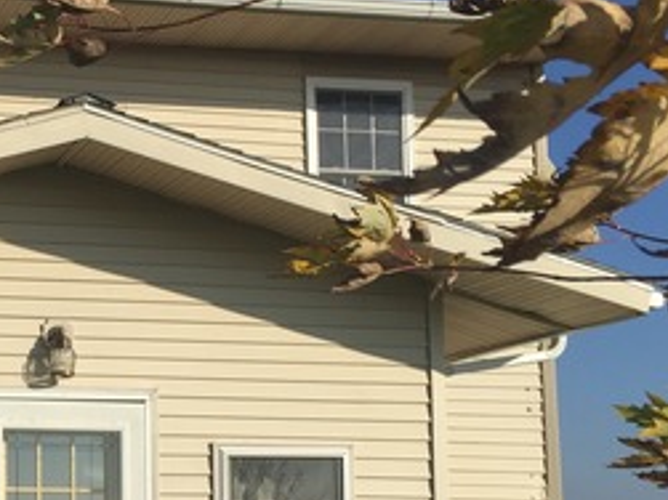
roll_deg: -0.8
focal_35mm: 74
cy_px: 410
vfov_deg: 19.6
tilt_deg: +6.2
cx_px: -53
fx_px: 1427
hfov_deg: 24.7
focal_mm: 4.15
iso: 32
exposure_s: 1/3049
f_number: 2.2
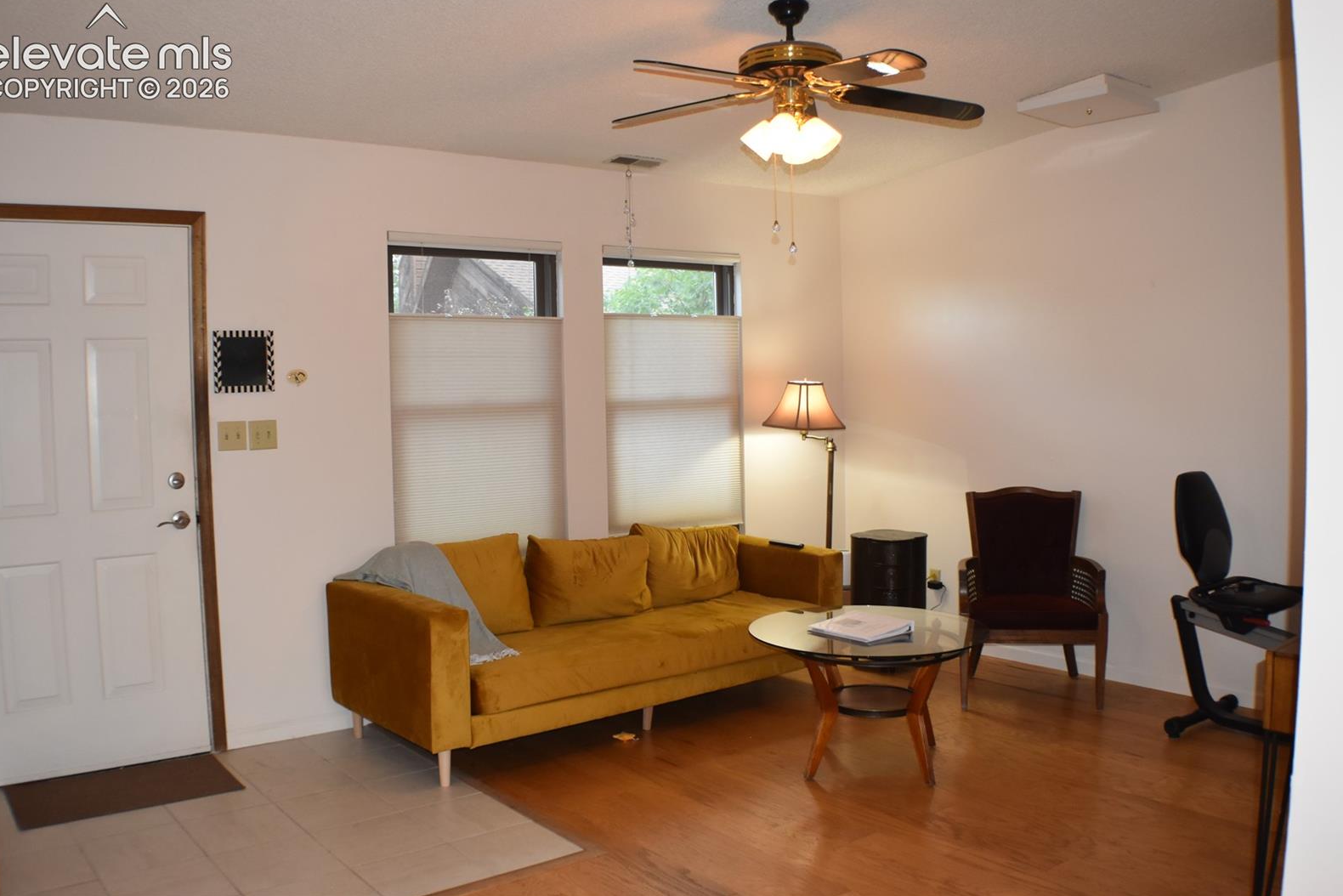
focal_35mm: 42
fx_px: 1549
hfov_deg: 46.9
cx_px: 658
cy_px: 439
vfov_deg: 32.3
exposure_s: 1/80
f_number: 4.5
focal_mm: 27
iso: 800
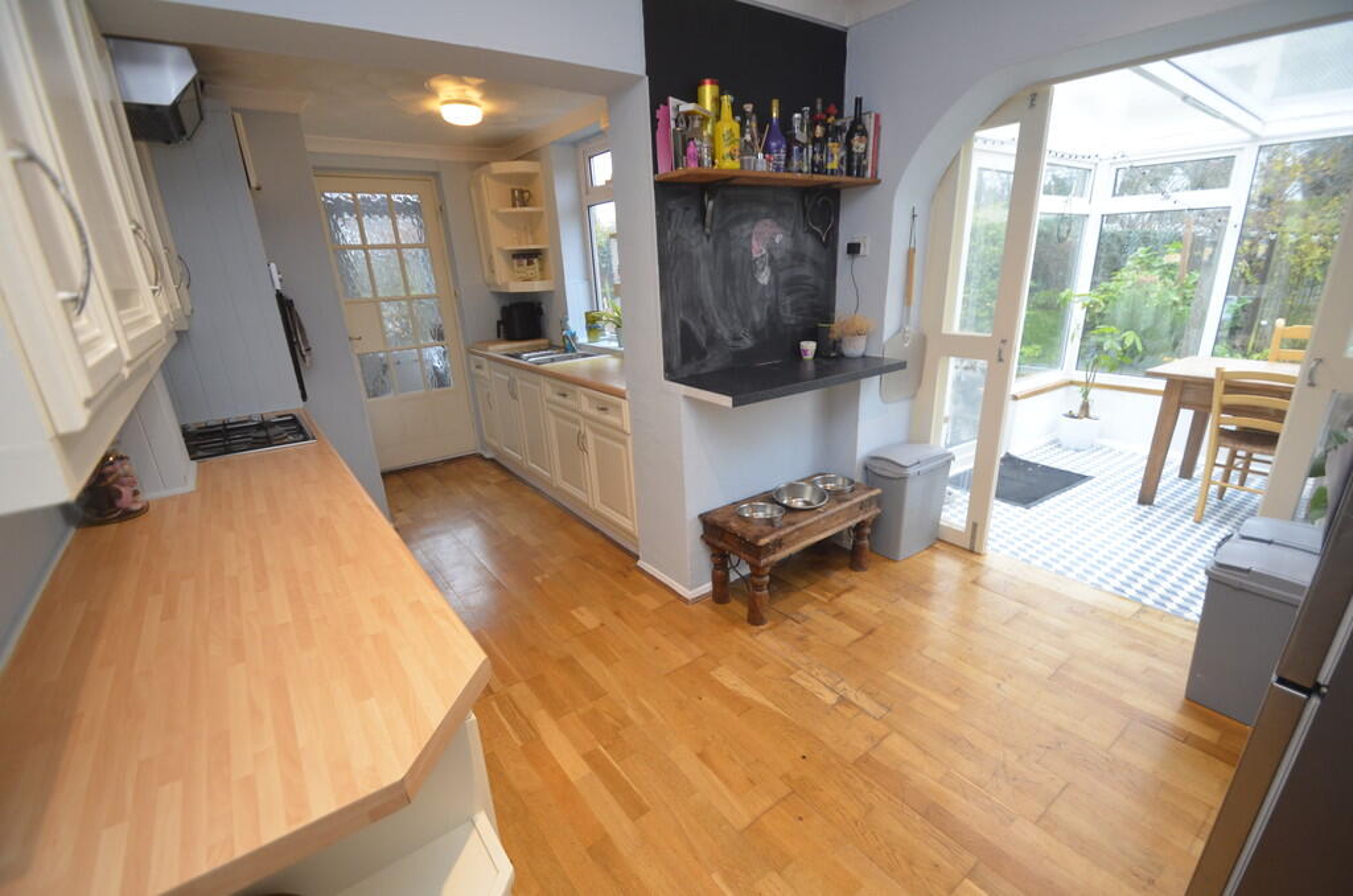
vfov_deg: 77.1
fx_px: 563
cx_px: 676
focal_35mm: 15
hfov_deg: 100.5
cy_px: 448
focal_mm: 10
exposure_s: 1/60
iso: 560
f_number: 4
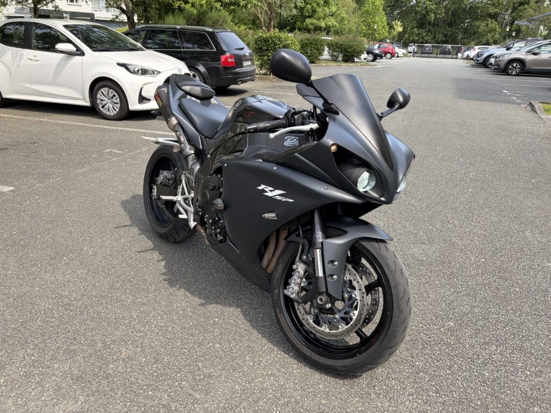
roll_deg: -0.1
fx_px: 414
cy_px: 206
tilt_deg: -19.8
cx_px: 276
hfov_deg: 67.3
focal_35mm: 26
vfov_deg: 53.1
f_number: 1.6
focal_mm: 5.96
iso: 64
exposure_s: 1/747
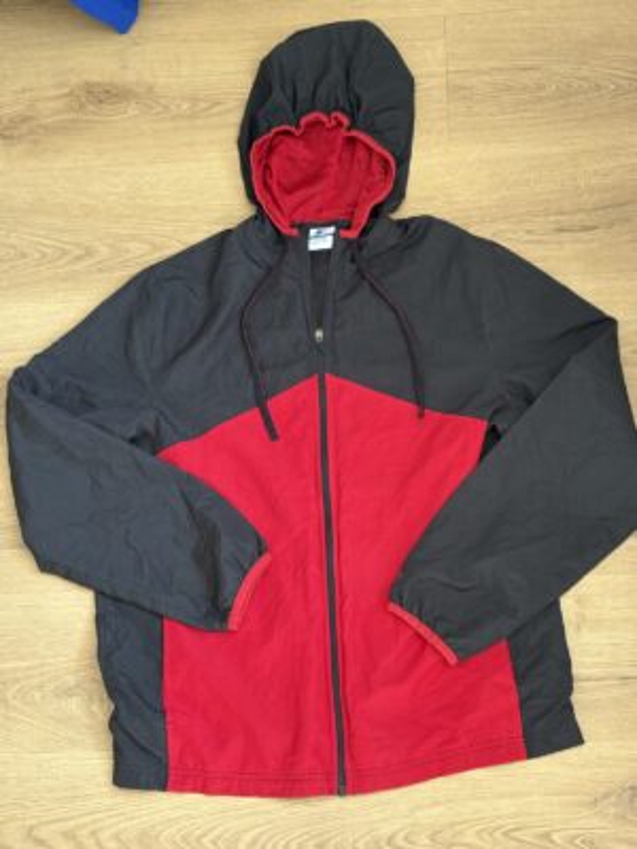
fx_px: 1276
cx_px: 318
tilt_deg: -72.3
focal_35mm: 52
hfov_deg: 28.0
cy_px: 424
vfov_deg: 36.8
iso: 64
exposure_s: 1/60
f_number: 1.6
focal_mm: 5.96
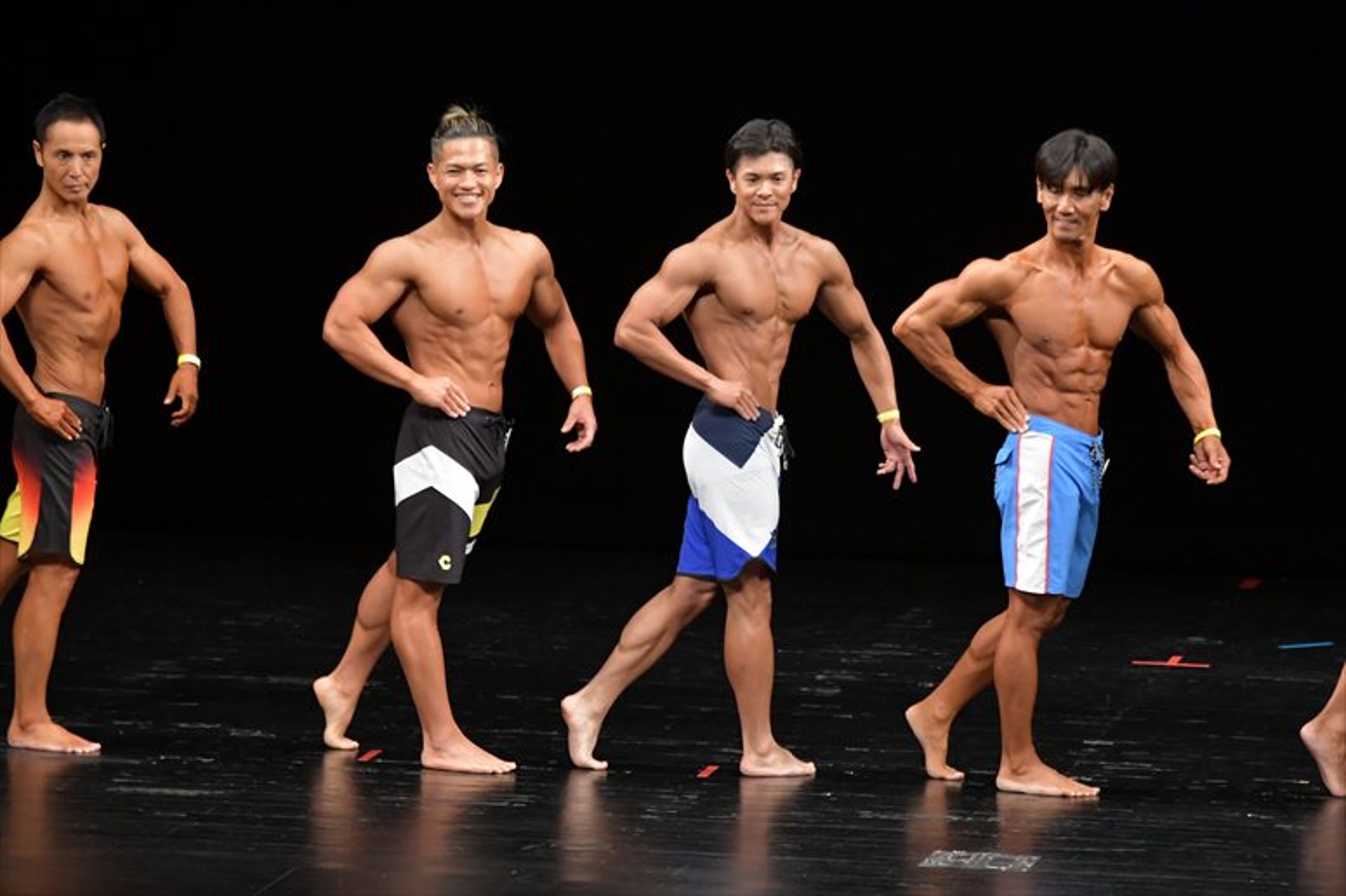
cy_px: 448
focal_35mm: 240
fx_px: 8969
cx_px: 673
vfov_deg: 5.7
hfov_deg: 8.6
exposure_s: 1/400
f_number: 5.6
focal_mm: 160
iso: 3200
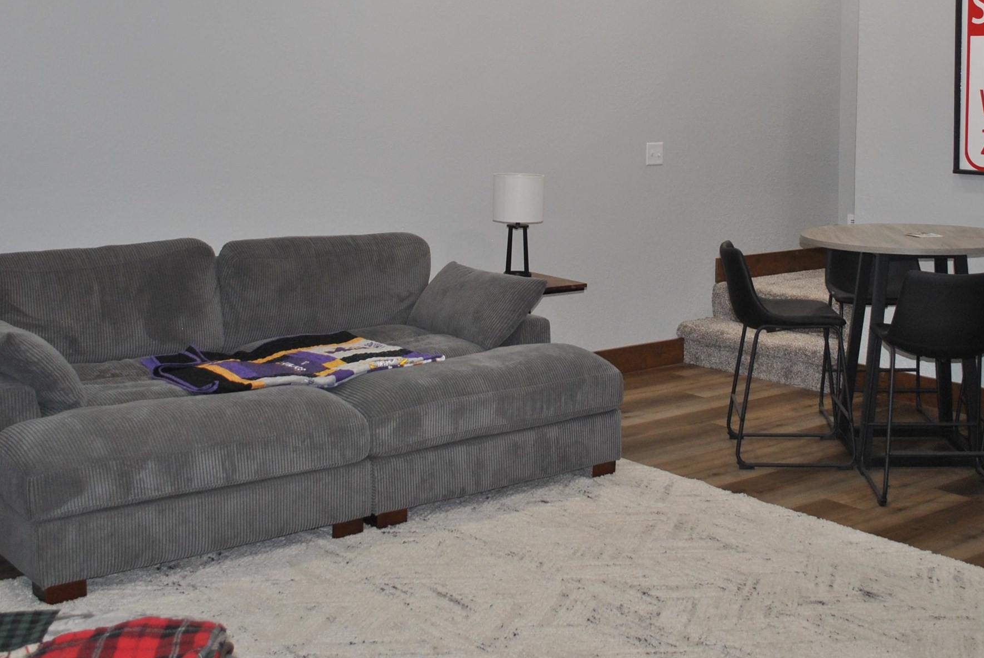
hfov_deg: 41.6
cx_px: 597
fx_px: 1286
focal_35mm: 47
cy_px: 161
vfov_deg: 28.3
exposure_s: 1/60
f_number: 3.5
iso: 200
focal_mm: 18
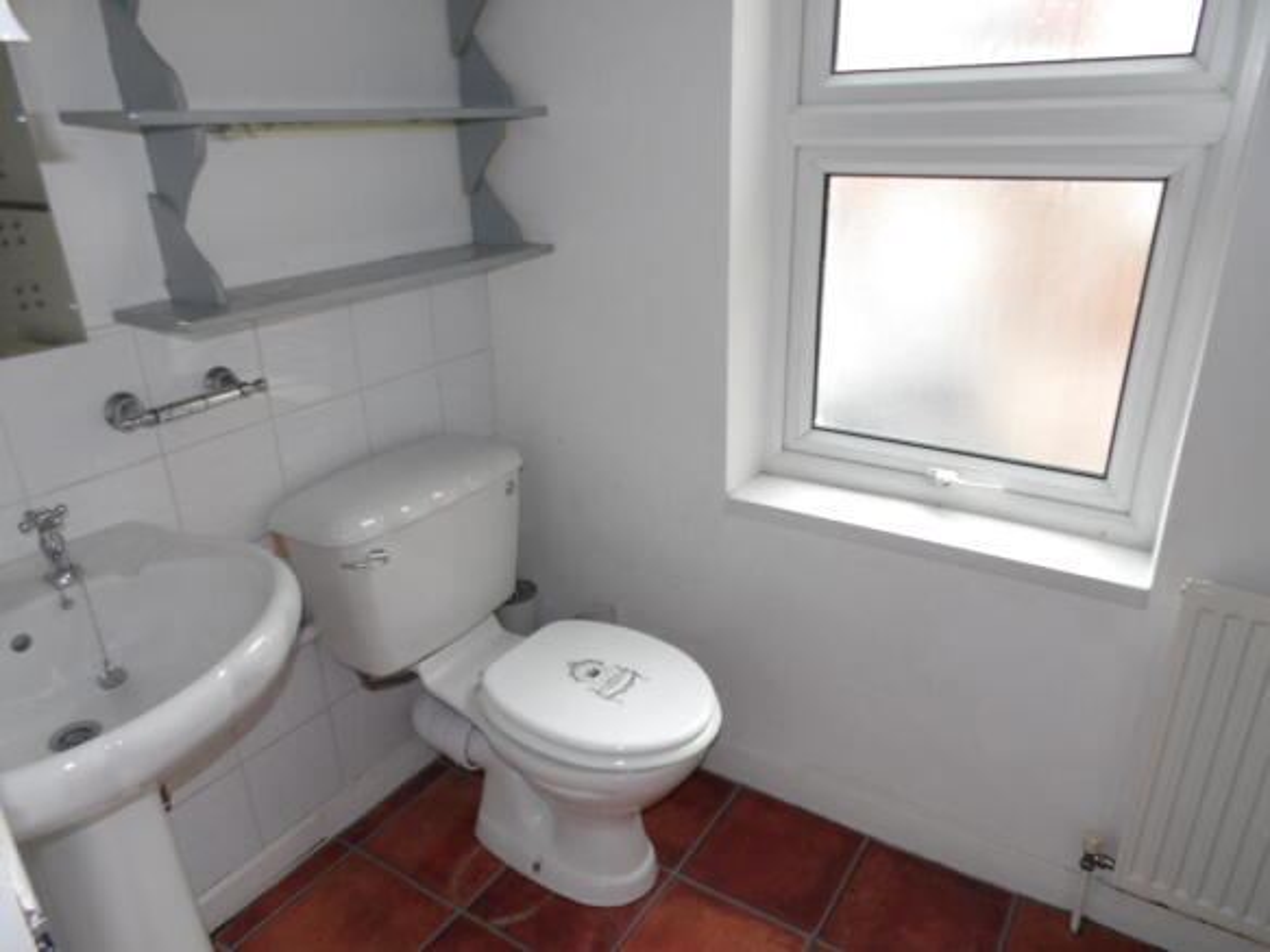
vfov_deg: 56.8
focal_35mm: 24
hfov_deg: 71.6
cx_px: 635
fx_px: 880
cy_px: 476
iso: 200
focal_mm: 4.3
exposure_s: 1/27
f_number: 4.1
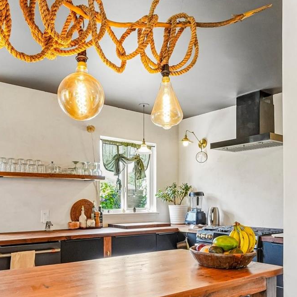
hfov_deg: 52.5
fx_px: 301
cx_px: 139
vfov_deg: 51.5
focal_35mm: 31
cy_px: 200
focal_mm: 10
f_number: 8
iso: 800
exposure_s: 1/6
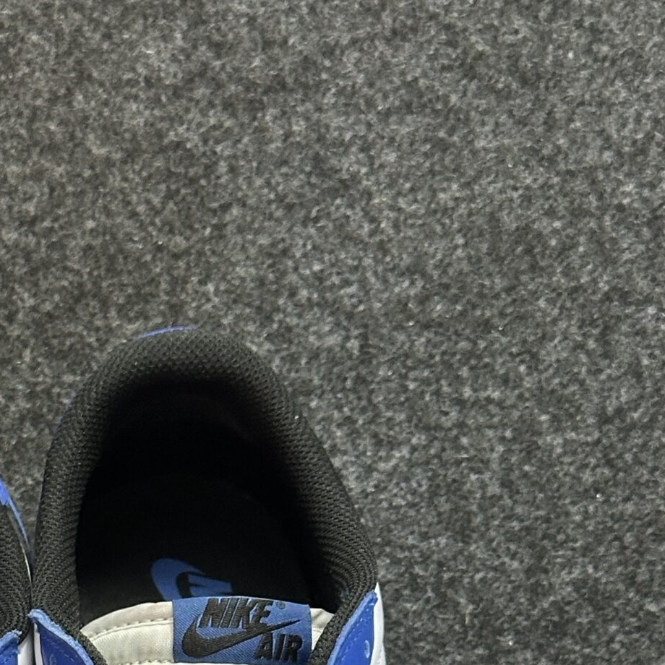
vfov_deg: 14.1
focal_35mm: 118
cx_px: 51
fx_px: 2565
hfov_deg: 14.6
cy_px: 888
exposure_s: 1/33
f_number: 1.78
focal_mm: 6.86
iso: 250
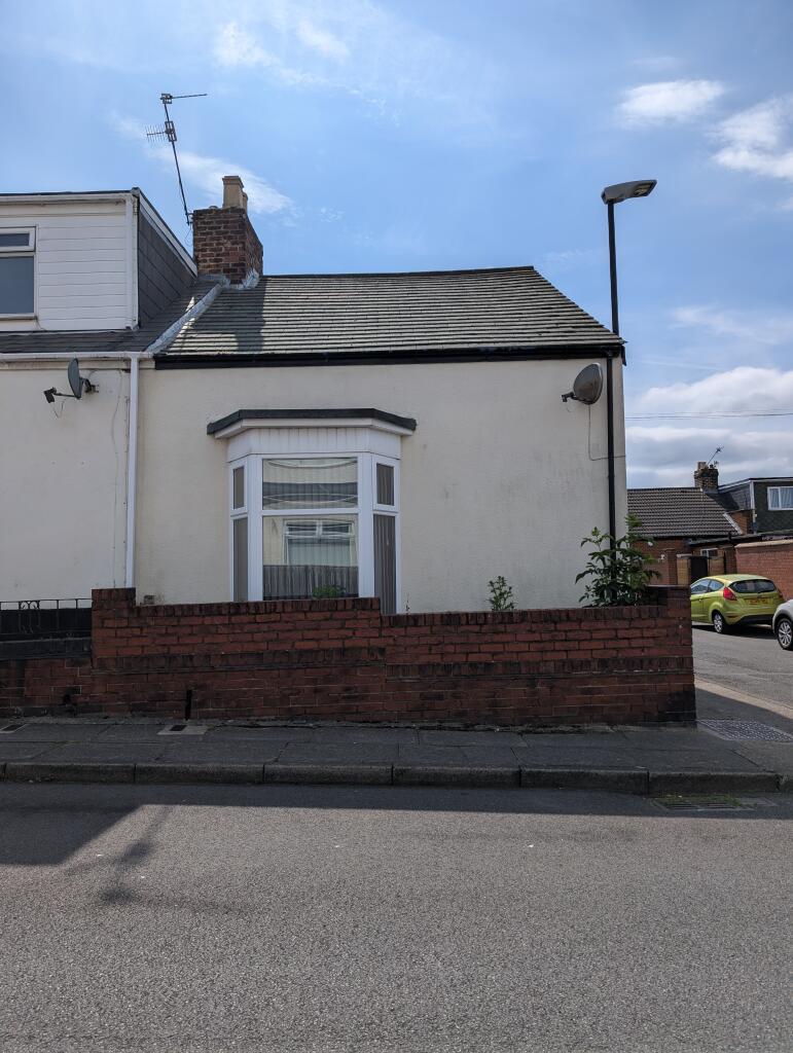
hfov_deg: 56.9
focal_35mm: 24
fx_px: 731
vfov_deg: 71.5
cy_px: 526
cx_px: 396
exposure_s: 1/2786
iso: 22
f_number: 1.68
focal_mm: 6.9
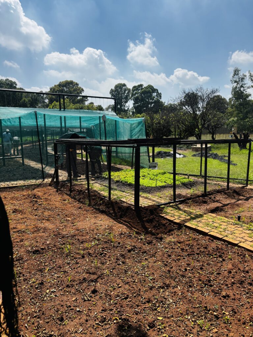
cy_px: 168
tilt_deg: -7.5
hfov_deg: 53.1
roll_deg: +2.1
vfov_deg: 67.3
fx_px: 253
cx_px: 126
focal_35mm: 26
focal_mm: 5.96
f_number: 1.6
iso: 50
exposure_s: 1/3413
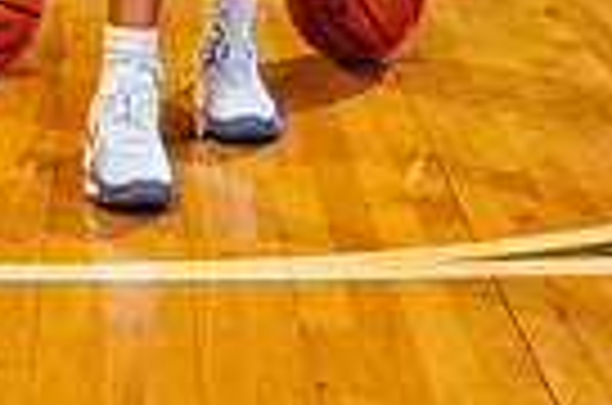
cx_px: 140
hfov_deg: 16.2
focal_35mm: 126
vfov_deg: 9.5
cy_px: -585
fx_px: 2137
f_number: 5.6
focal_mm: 38
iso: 320
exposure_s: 1/250
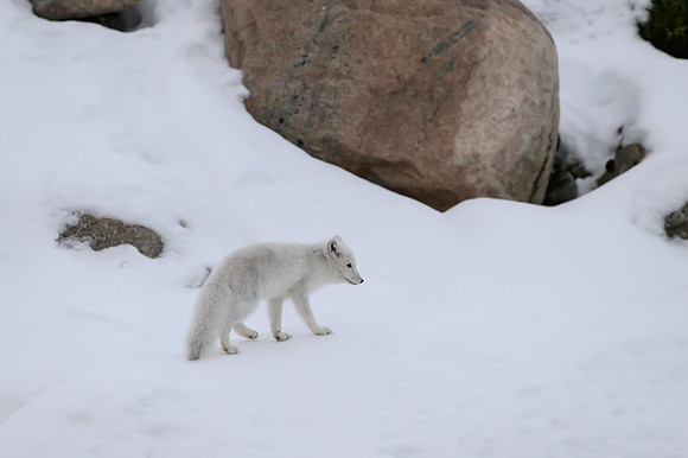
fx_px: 9089
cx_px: 344
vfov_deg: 2.9
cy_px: 272
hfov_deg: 4.3
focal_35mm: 476
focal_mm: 400
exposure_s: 1/1250
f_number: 4
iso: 2500
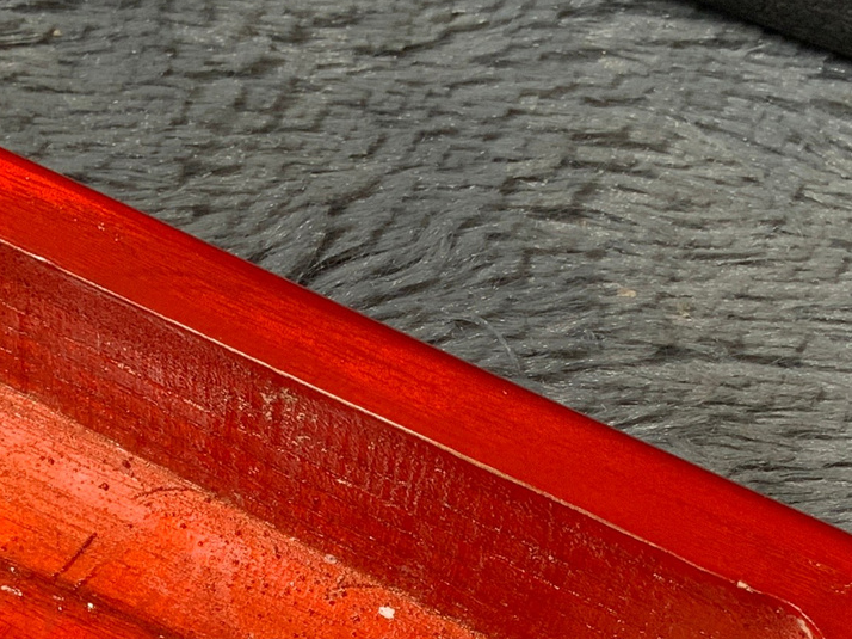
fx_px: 2559
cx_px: 272
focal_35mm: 104
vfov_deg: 13.7
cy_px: 816
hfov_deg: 18.8
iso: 40
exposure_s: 1/104
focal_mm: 3
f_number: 1.8
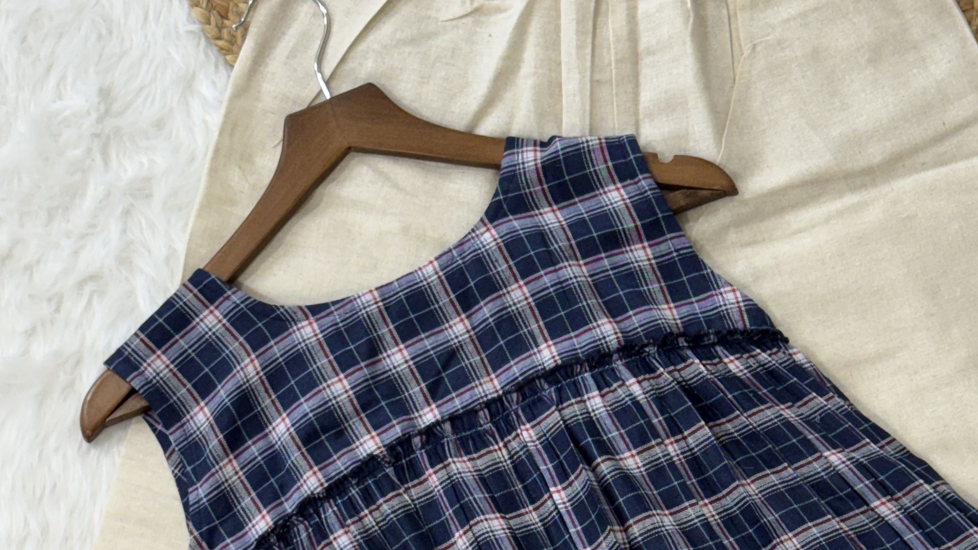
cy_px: 591
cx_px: 676
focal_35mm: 104
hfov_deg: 20.5
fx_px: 2697
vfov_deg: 11.5
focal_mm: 6.76
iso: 64
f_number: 1.78
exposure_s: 1/50
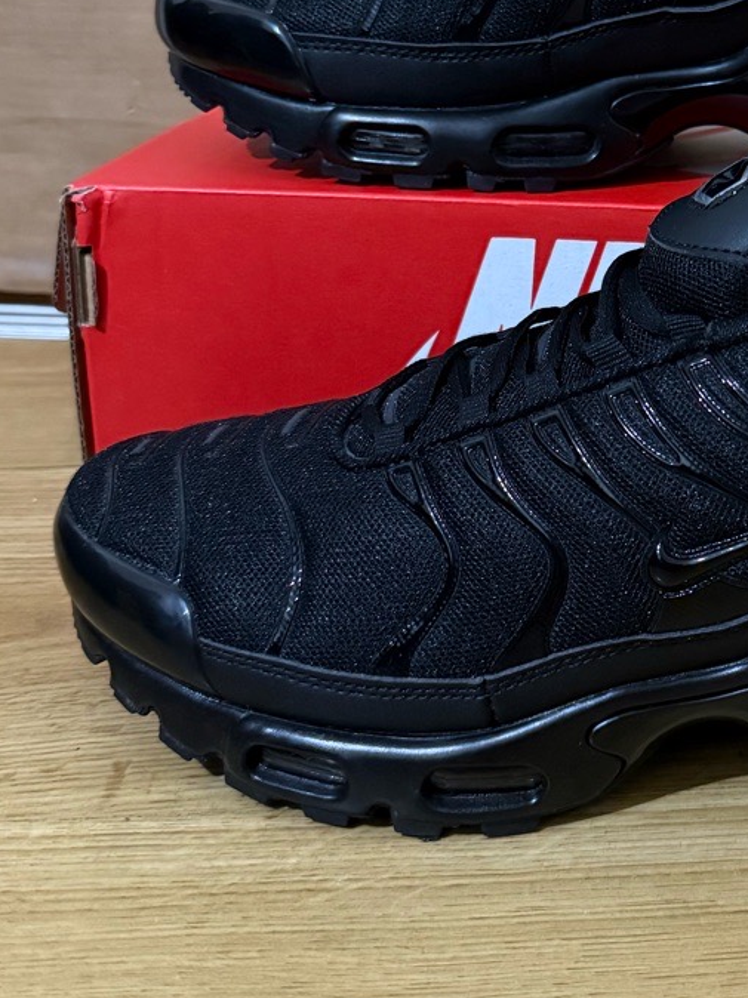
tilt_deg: -13.9
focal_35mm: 57
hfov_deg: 24.6
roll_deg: -0.9
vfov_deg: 32.9
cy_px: 206
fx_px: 1643
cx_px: 720
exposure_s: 1/30
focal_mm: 6.76
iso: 1600
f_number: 1.78
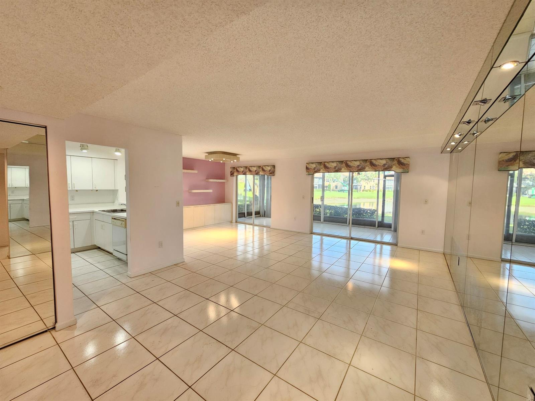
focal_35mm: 13
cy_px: 200
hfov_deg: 106.2
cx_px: 268
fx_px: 201
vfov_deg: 89.9
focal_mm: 2.2
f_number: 2.2
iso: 160
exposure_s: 1/60
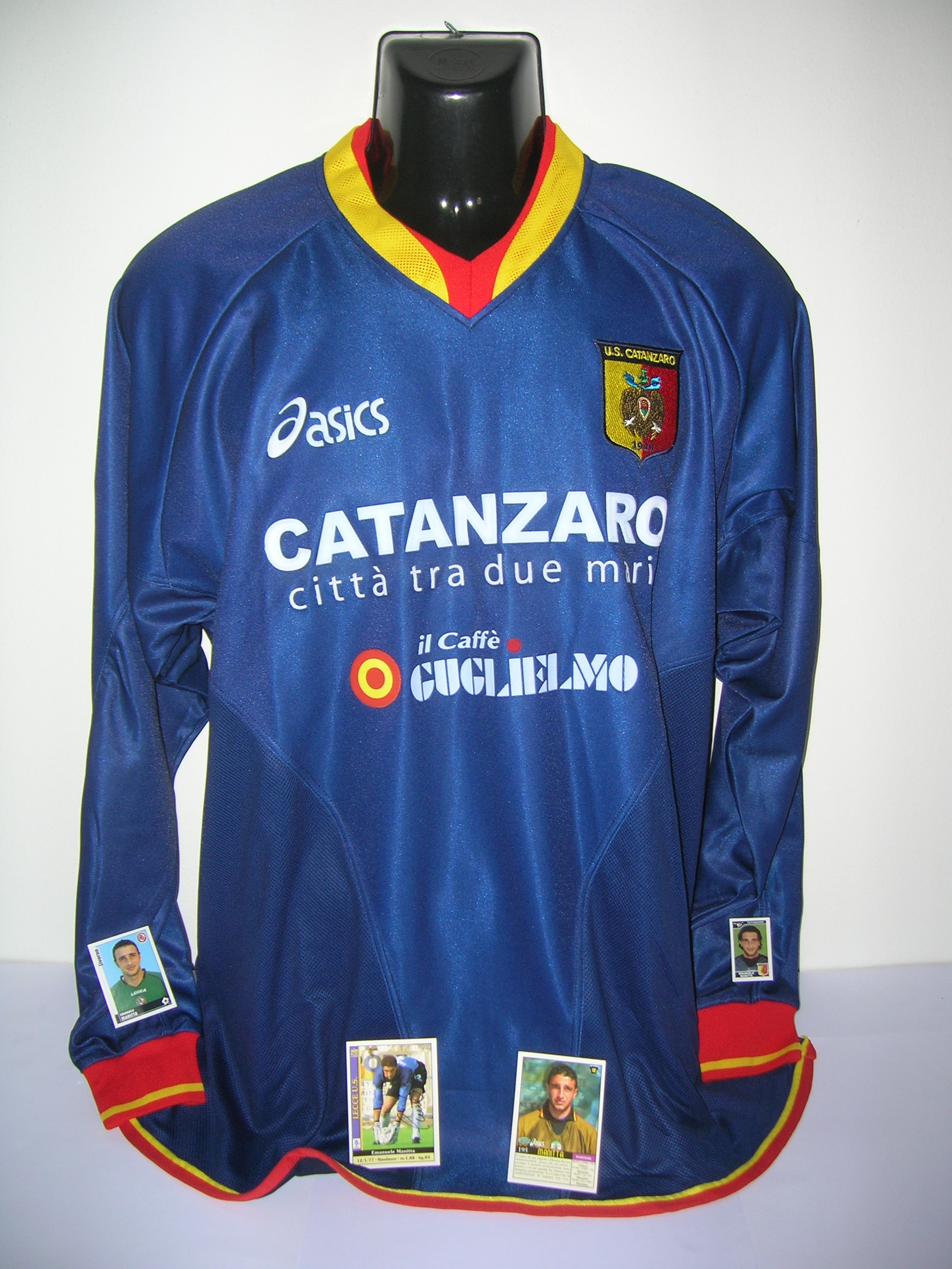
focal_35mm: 34
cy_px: 634
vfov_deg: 54.0
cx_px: 476
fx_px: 1247
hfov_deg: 41.8
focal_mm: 5.7
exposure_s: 1/60.1
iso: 50
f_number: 2.9
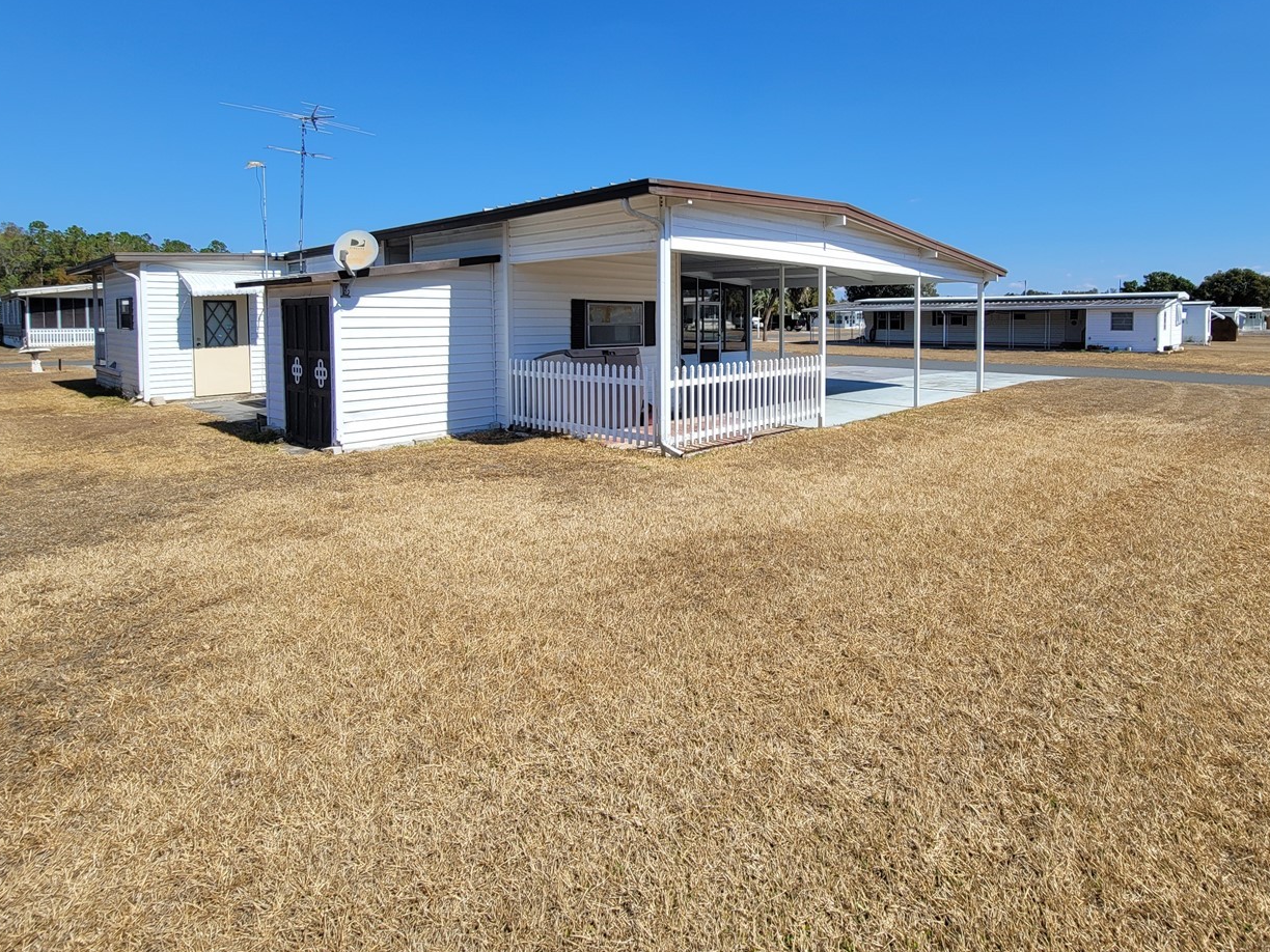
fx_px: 624
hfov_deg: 90.6
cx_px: 715
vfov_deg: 73.2
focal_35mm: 17
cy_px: 343
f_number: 2.2
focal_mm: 2.2
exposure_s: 1/2169
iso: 50
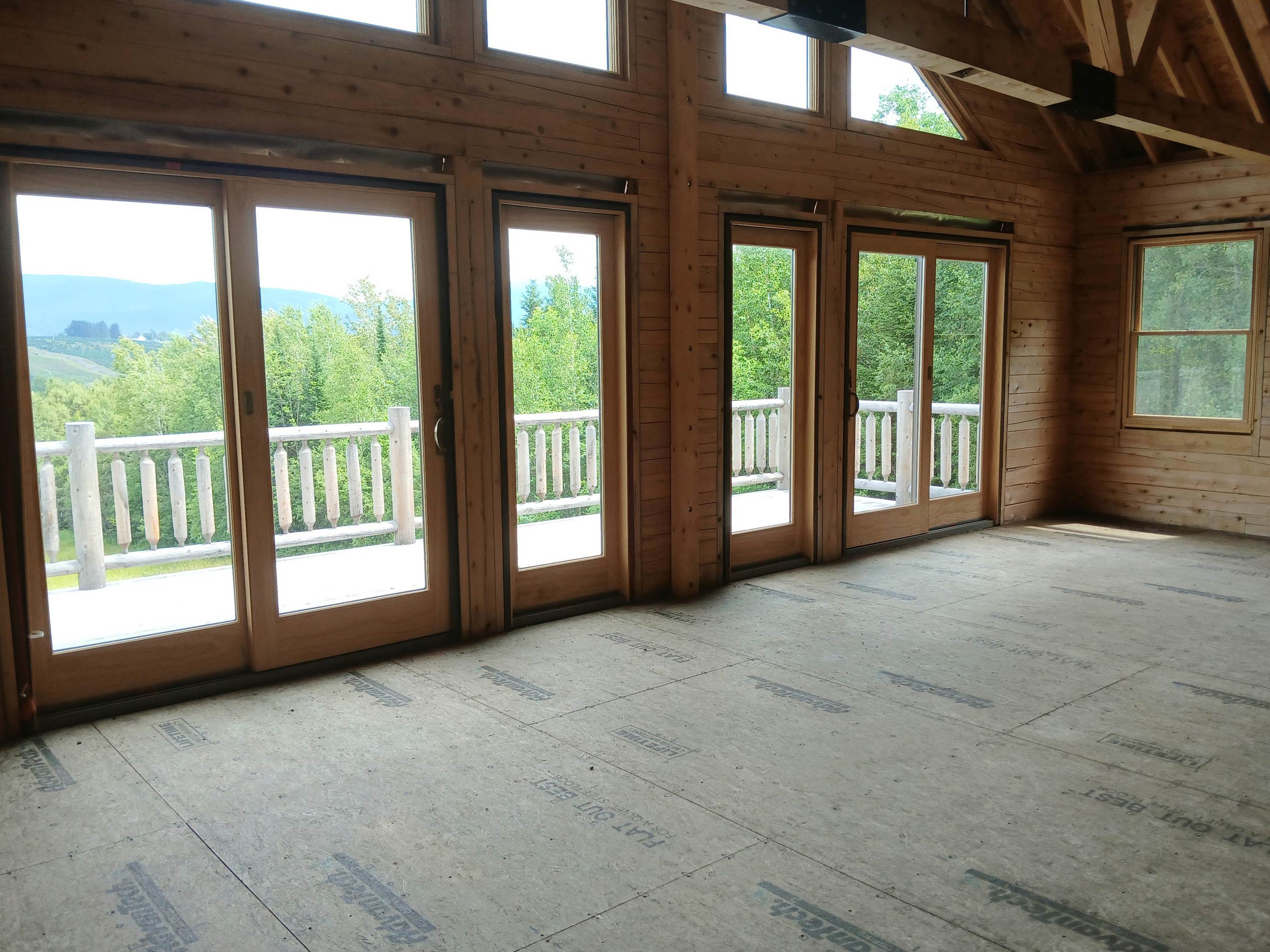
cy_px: 472
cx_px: 643
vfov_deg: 49.7
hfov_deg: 63.4
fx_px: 1027
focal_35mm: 28
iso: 32
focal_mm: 3.98
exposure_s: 1/101
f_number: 1.8
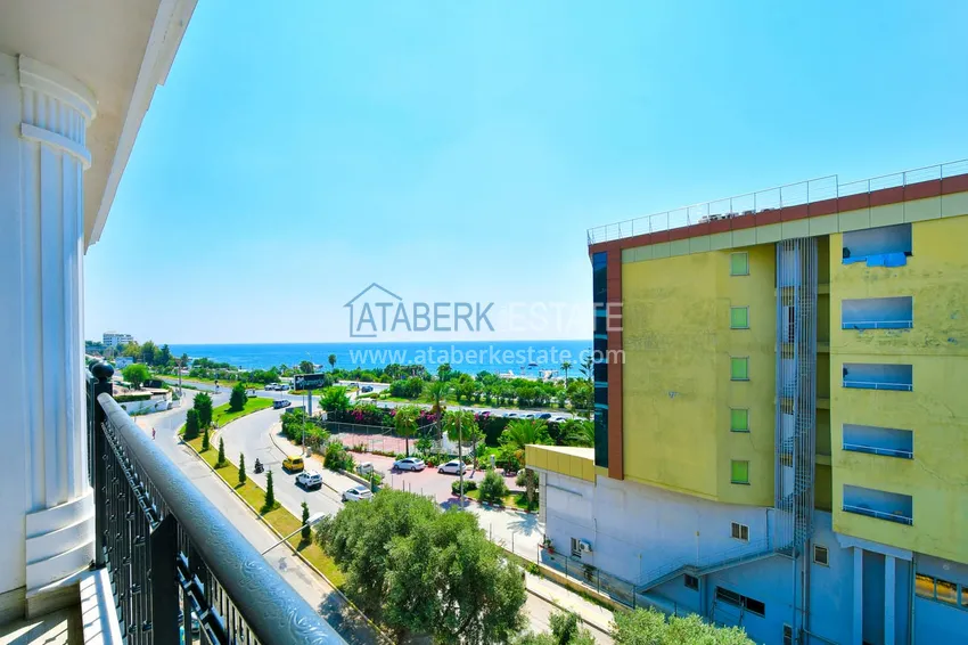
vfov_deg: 77.3
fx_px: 403
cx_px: 484
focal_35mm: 15
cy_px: 322
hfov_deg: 100.4
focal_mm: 10
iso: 100
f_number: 8
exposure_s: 1/250
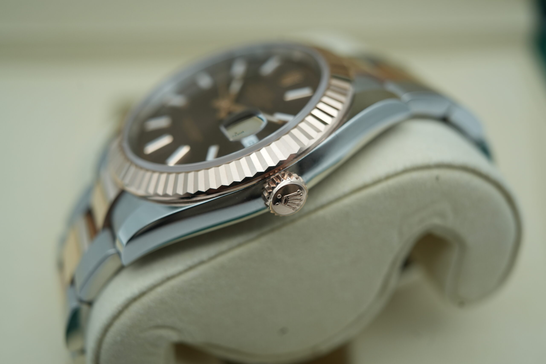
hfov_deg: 54.4
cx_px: 273
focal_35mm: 35
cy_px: 182
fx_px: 531
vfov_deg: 37.9
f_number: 5
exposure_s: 1/250
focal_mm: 35
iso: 400
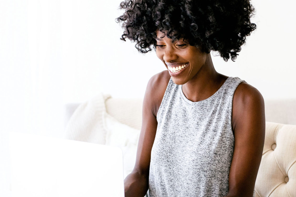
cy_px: 112
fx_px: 938
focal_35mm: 114
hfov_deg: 17.9
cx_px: 208
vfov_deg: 12.0
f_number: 3.2
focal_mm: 50
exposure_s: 1/200
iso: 800
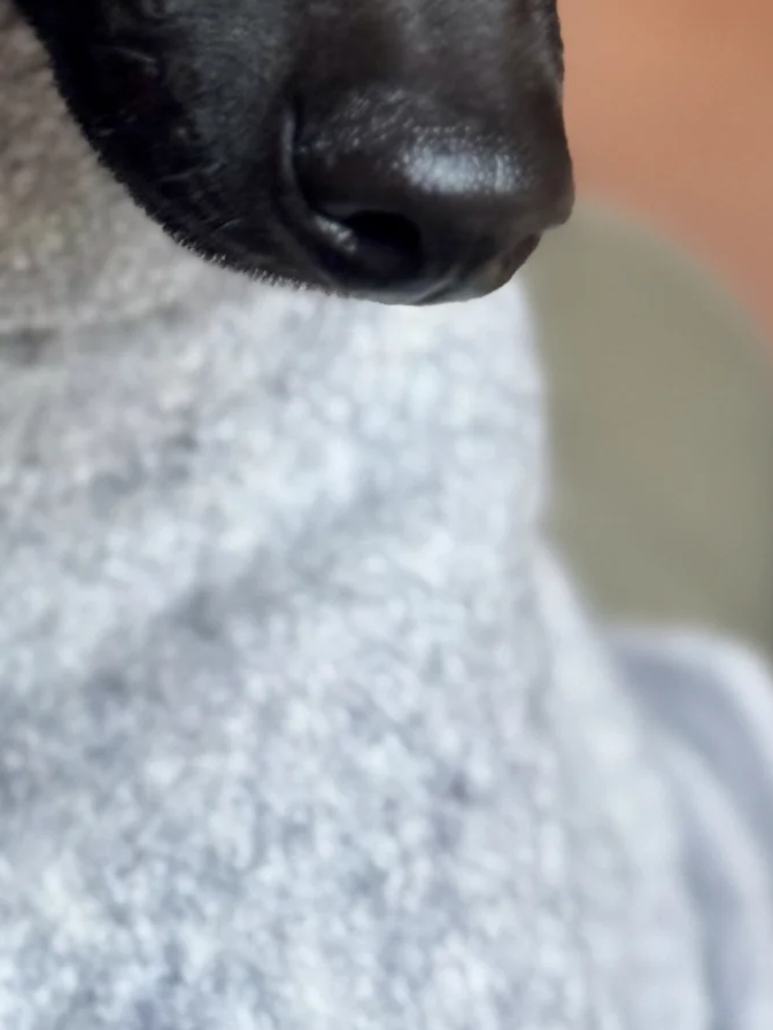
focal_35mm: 137
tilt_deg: +0.5
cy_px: -353
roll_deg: +2.1
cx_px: 48
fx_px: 4078
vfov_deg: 13.8
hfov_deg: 10.8
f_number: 1.78
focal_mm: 6.76
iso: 640
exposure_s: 1/30
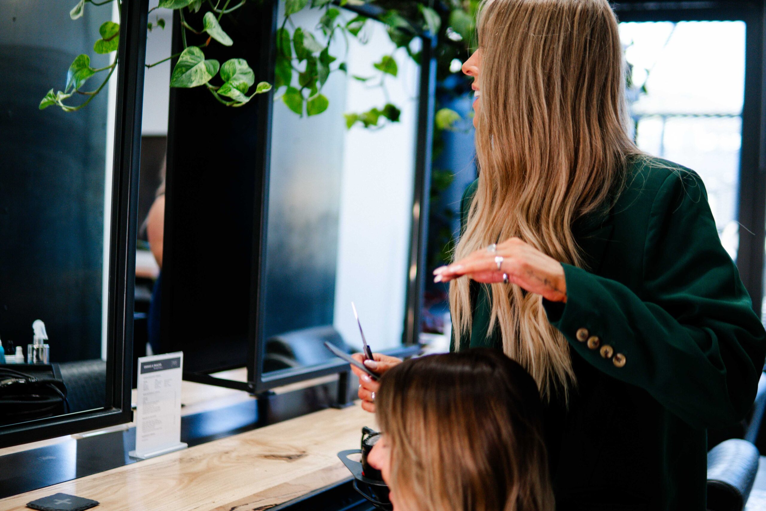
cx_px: 383
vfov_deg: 29.9
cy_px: 256
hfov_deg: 43.6
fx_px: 958
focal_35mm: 45
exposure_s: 1/800
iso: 400
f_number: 1.4
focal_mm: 30
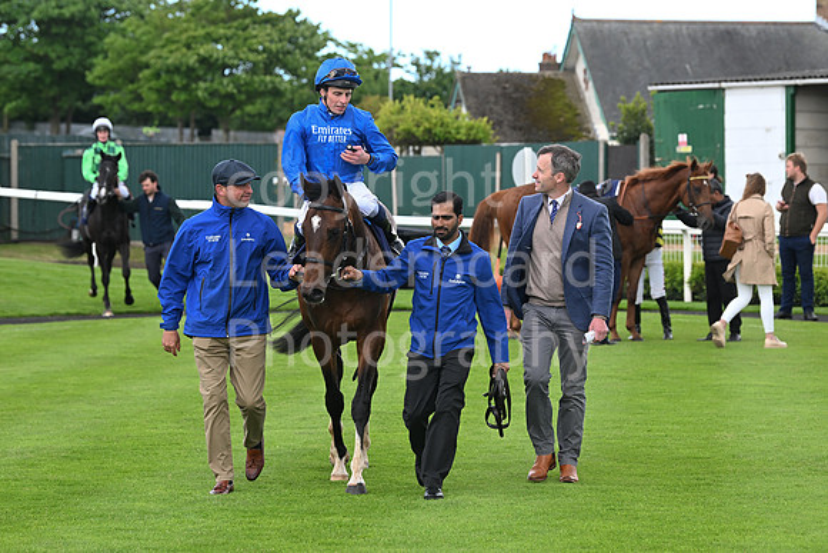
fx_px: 3221
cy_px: 276
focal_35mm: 140
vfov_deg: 9.8
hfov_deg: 14.7
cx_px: 414
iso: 800
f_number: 5.6
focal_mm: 140
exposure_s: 1/640
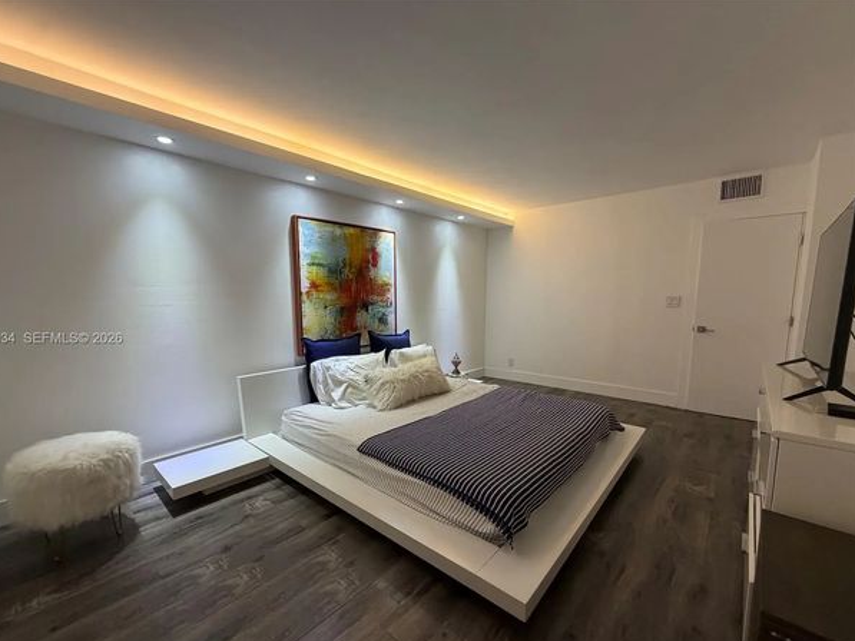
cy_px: 339
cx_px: 402
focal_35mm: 15
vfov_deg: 81.7
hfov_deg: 98.0
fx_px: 371
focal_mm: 2.22
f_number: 2.2
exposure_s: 1/120
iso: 320
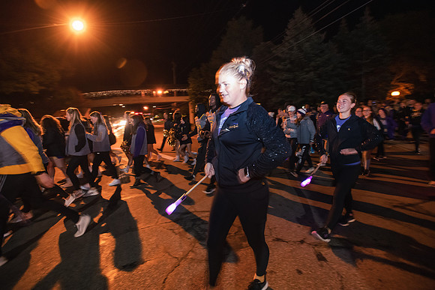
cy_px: 145
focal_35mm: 17
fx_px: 205
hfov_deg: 93.3
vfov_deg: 70.5
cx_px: 218
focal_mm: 17
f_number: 3.5
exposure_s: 1/40
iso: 5000
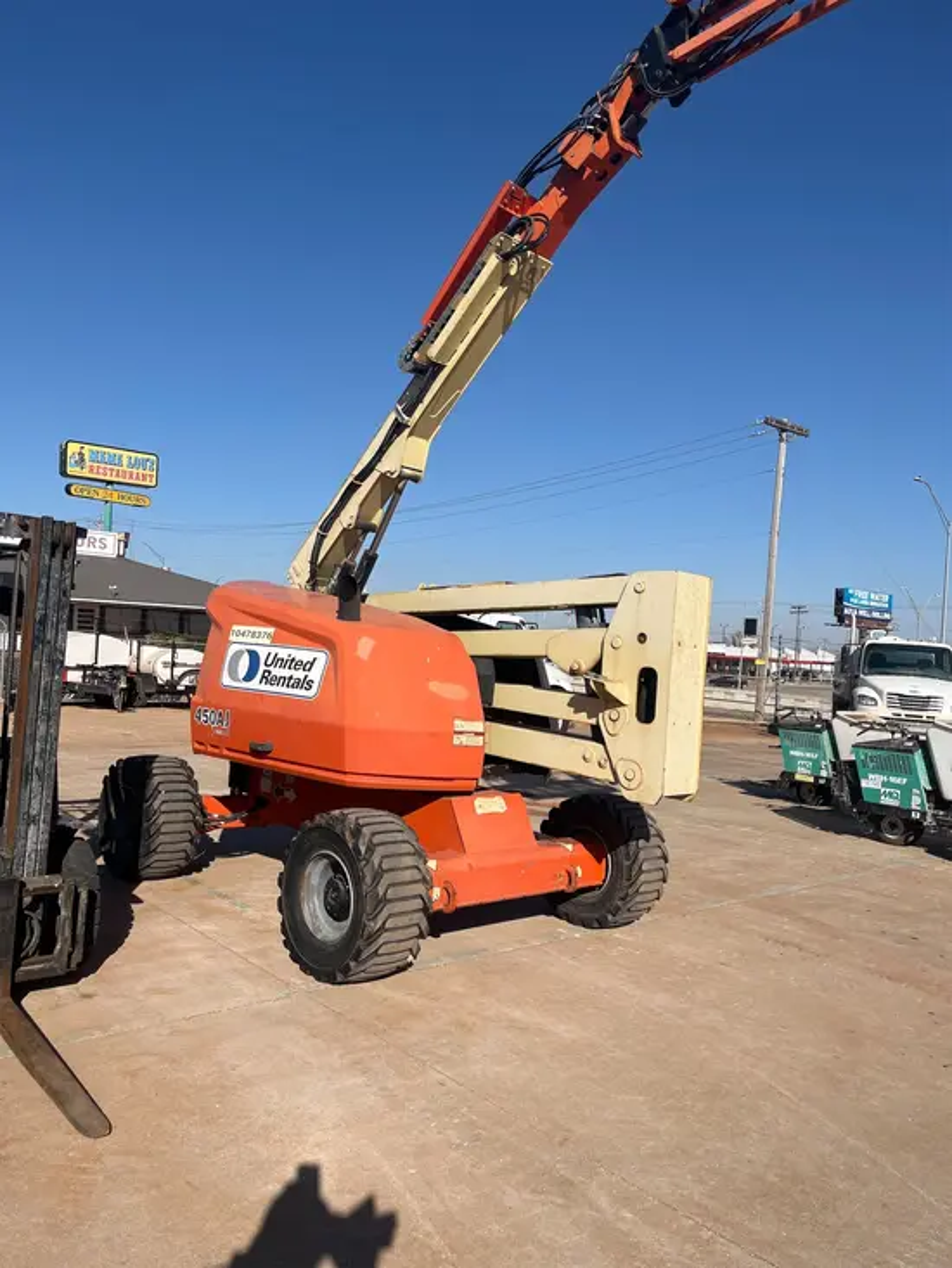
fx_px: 953
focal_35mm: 26
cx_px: 476
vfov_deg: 67.3
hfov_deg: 53.1
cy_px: 634
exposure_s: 1/5848
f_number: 1.6
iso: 50
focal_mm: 5.1
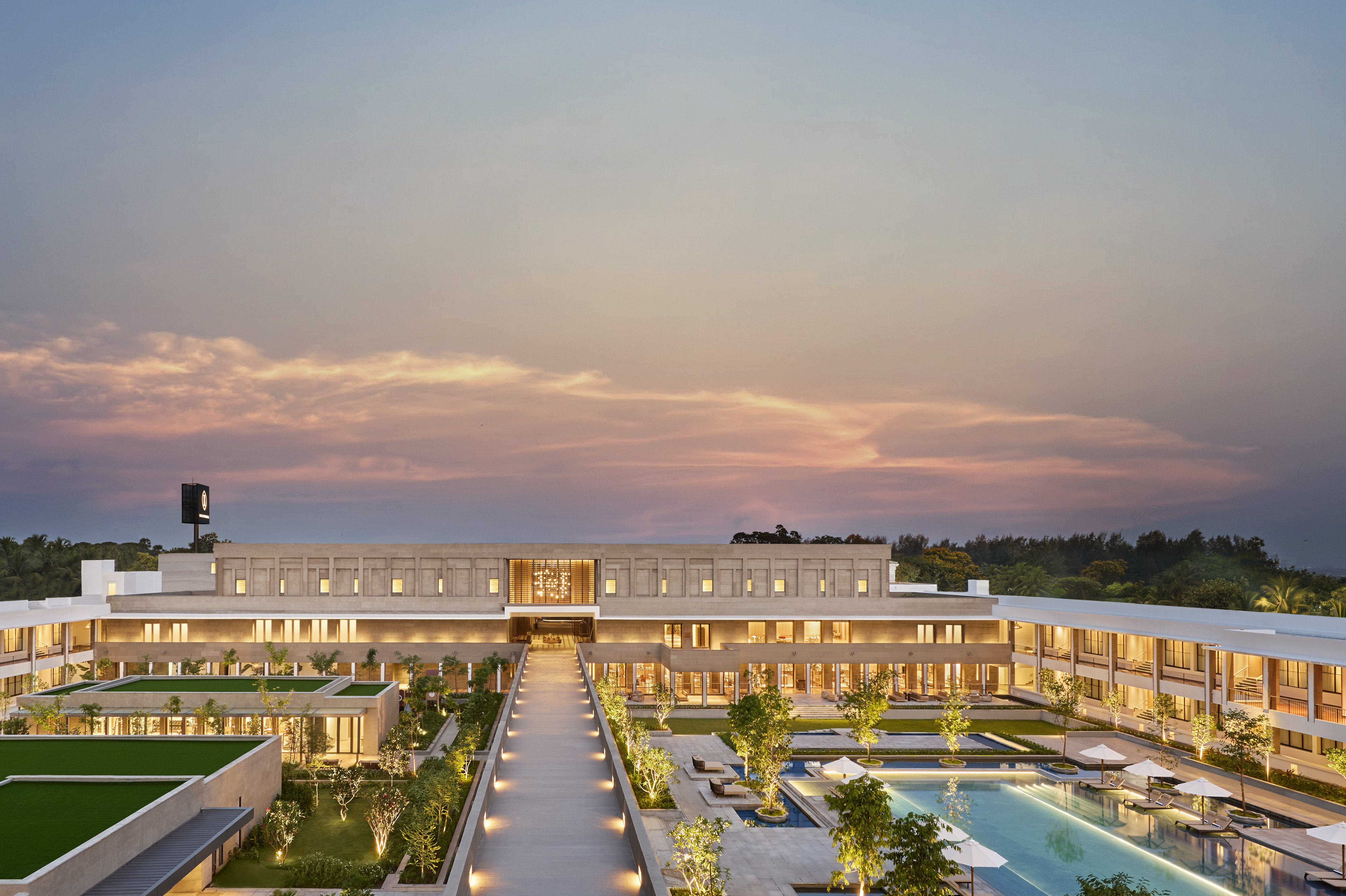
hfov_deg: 83.1
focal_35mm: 20
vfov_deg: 61.2
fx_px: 747
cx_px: 547
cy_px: 552
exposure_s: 8
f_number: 10
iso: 100
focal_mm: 14
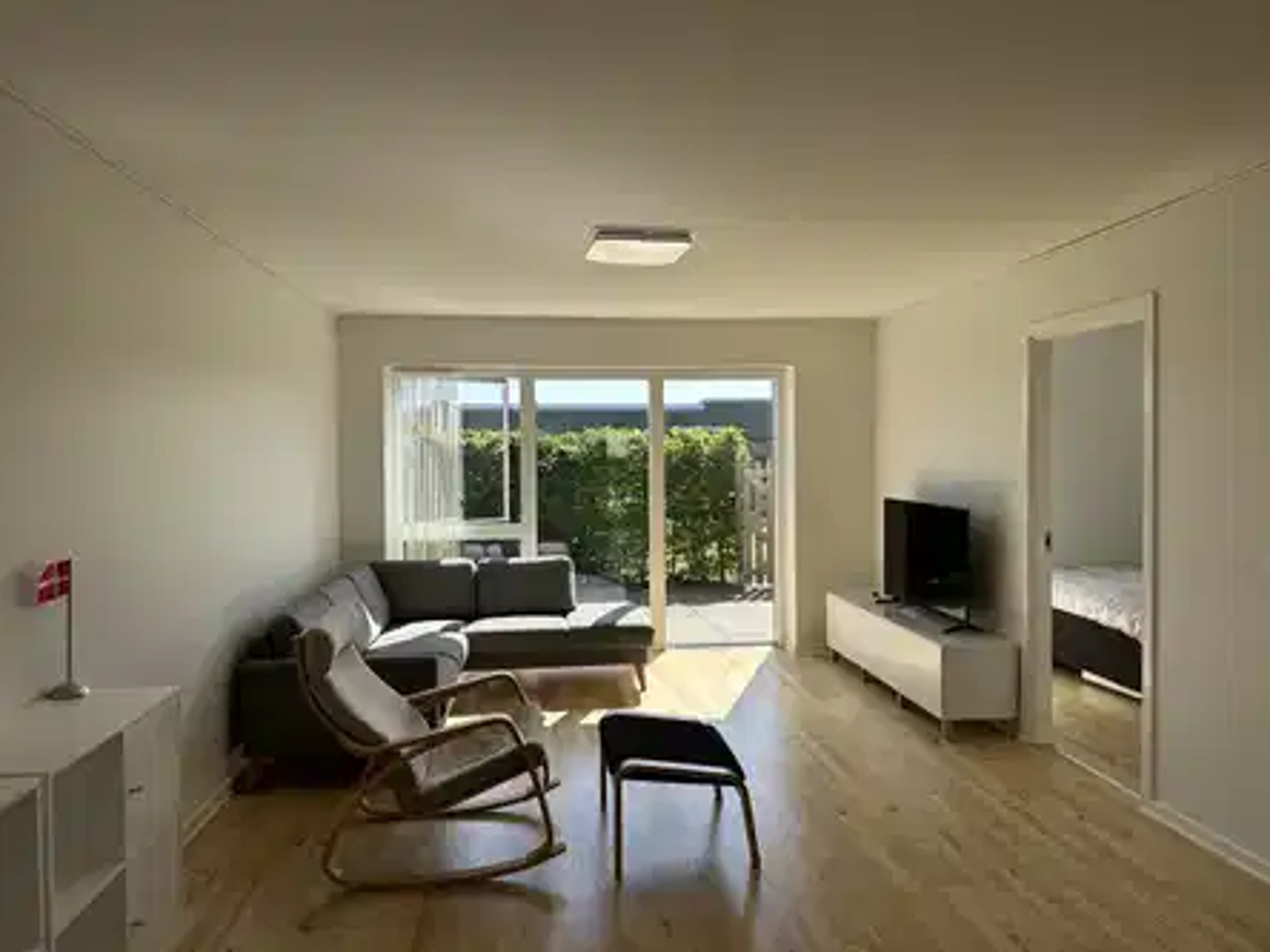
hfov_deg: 71.6
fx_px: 881
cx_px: 635
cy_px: 476
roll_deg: +0.4
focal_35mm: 24
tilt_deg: -1.9
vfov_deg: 56.8
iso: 80
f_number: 1.78
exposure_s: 1/1272
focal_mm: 6.86
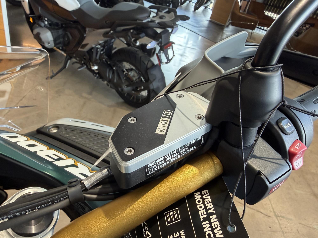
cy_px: 119
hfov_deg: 71.6
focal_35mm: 24
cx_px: 159
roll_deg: -14.1
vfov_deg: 56.8
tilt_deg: -34.8
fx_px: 220
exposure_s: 1/120
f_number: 2.2
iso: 250
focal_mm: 2.22
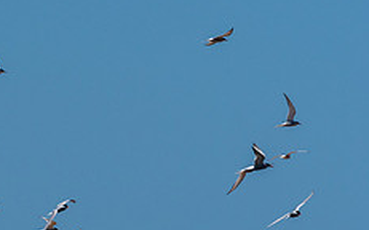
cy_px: 236
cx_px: -43
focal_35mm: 1500
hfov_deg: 1.4
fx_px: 15074
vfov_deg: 0.9
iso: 320
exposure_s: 1/3200
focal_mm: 390
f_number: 7.1
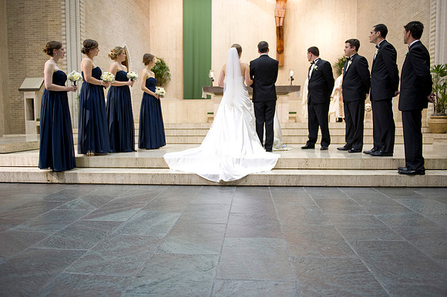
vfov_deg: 47.9
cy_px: 148
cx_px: 224
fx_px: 335
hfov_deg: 67.4
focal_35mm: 27
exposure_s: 1/50
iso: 1250
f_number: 2.8
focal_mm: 27
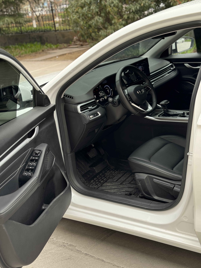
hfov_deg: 30.3
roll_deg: +6.9
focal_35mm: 48
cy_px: 134
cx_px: 100
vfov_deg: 39.7
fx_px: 372
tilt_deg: -19.3
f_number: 1.78
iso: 100
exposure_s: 1/79
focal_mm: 6.86
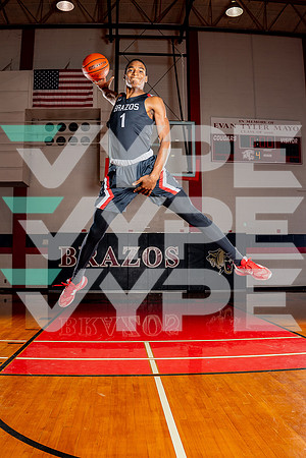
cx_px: 143
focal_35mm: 30
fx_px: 382
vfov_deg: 61.9
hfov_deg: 43.6
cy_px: 229
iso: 100
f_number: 5.6
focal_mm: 20
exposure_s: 1/250
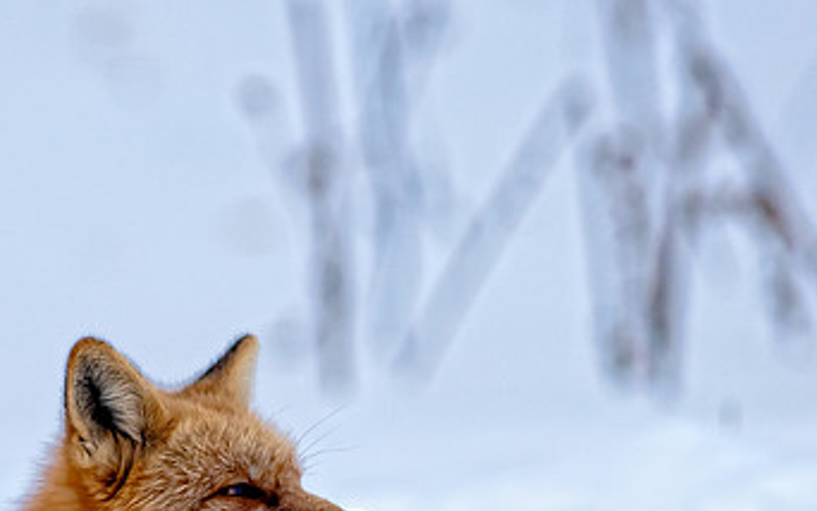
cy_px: 457
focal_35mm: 777
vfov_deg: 1.7
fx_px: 17306
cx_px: 155
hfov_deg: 2.7
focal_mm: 300
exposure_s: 1/800
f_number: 4
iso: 320
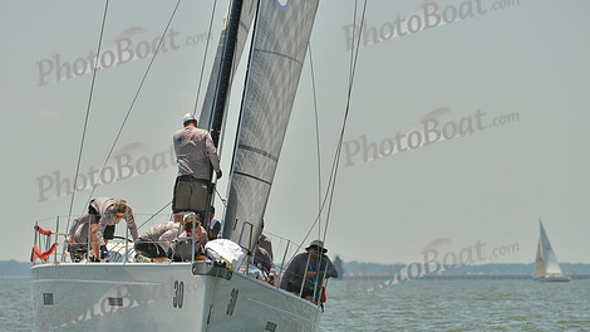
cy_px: 217
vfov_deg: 3.4
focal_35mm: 362
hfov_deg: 6.0
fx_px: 5661
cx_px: 279
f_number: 6.3
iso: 200
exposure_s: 1/1250
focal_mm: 280
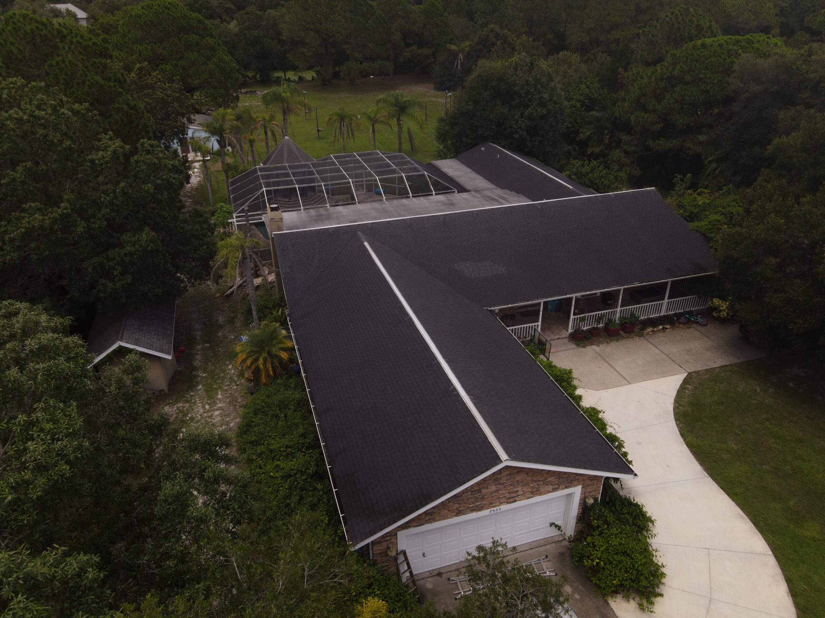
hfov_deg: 71.6
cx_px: 412
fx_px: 572
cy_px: 309
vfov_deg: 56.8
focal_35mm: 24
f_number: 2.8
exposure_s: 1/8
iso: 100
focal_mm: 4.5
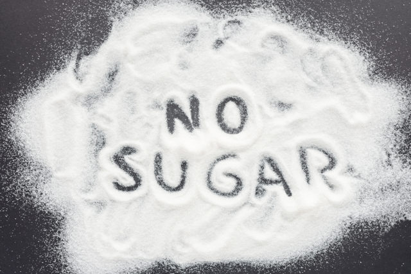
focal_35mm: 50
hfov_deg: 39.6
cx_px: 206
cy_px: 137
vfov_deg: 27.0
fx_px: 571
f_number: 9
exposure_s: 1/160
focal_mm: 50
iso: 160
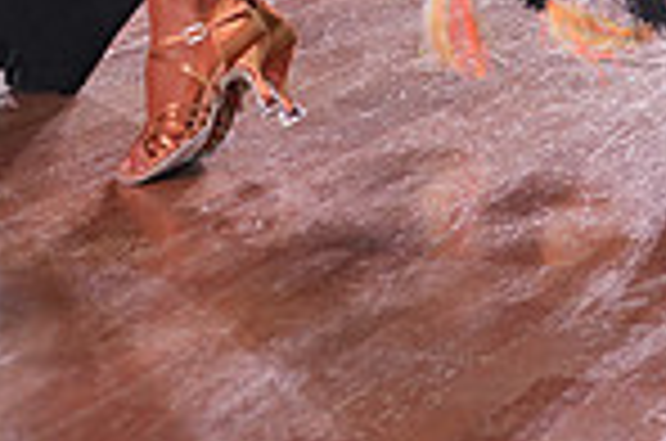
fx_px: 5077
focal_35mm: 275
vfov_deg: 4.8
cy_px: -698
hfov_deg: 7.5
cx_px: 245
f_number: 4
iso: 2000
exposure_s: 1/500
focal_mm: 70
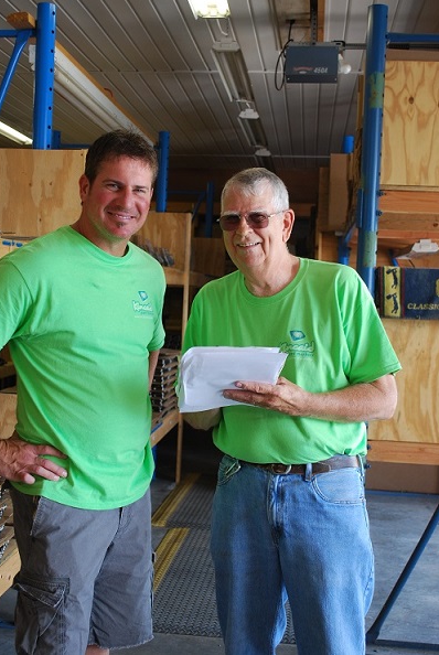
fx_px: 857
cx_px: 213
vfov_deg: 41.8
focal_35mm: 47
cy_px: 315
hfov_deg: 28.7
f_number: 4.8
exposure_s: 1/40
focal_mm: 30
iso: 200
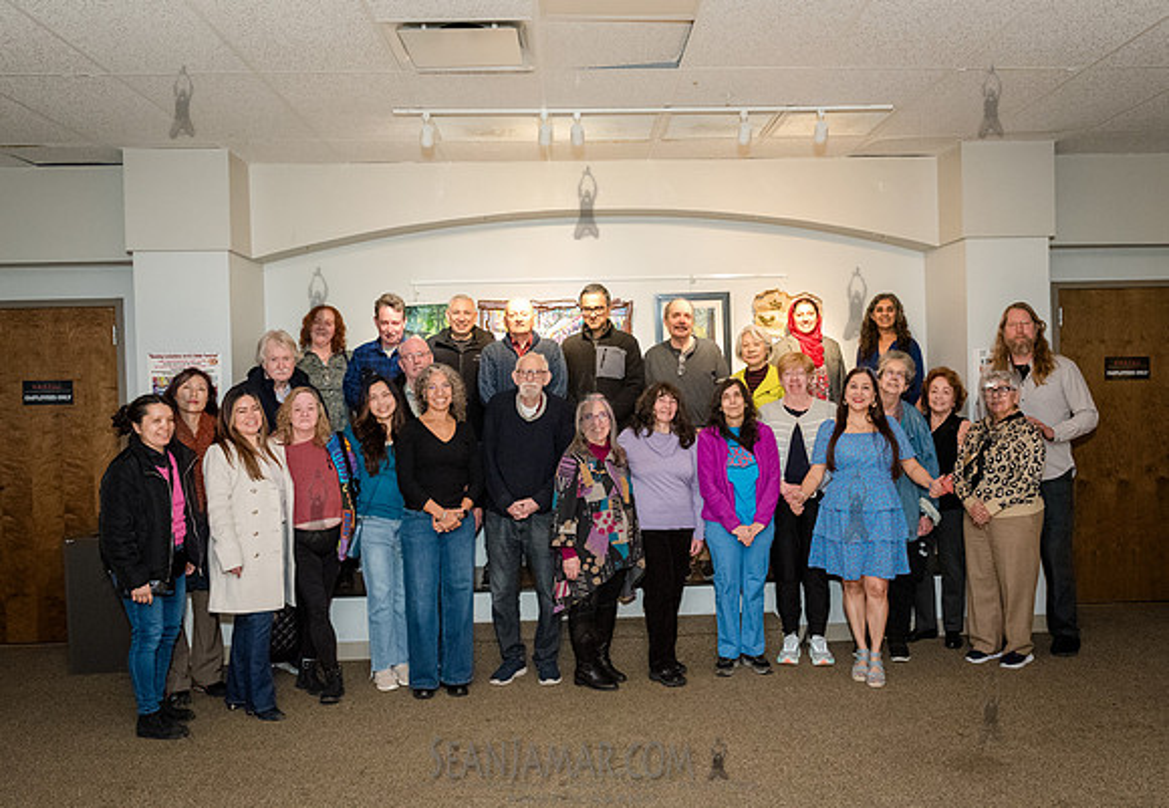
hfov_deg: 58.5
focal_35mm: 32
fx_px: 1042
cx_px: 611
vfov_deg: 42.4
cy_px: 417
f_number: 5.6
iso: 8000
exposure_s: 1/200
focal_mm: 28
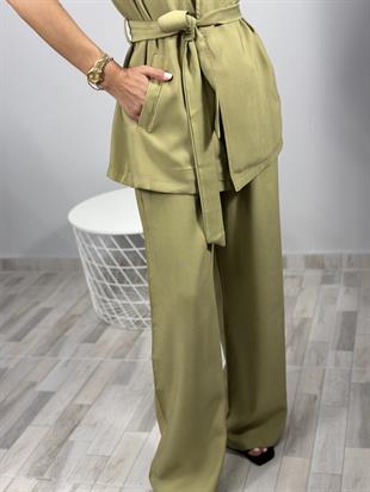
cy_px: 246
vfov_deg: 39.6
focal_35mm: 48
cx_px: 185
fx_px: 684
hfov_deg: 30.3
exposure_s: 1/100
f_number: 1.78
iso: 125
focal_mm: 6.86
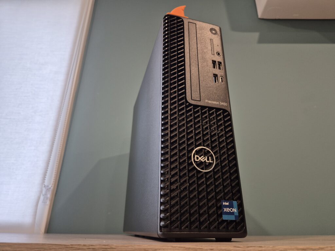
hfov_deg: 73.9
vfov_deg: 58.9
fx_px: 223
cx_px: 168
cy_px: 126
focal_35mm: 23
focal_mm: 5.4
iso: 320
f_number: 1.8
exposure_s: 1/100
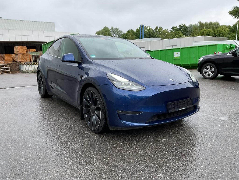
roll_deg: -1.4
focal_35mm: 29
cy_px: 90
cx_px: 120
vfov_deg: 48.2
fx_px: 200
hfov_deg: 61.7
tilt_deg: -10.8
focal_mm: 3
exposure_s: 1/534
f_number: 1.8
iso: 16
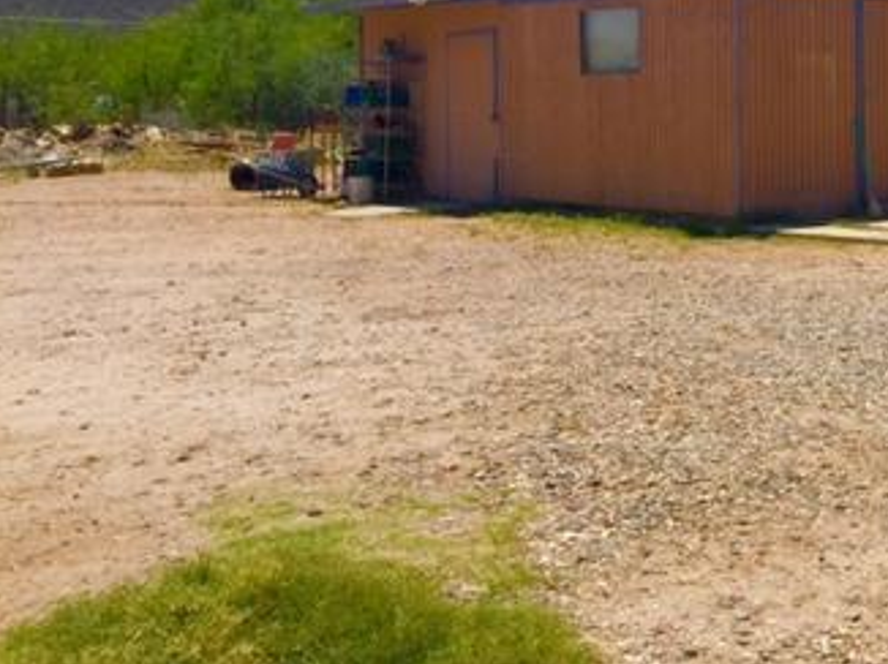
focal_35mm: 57
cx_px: 863
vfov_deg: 25.3
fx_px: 1461
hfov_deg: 31.5
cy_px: 147
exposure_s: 1/2475
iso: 32
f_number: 2.2
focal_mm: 4.15
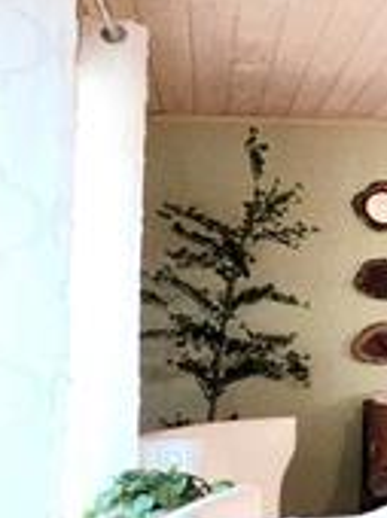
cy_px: 279
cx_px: 899
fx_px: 732
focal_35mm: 49
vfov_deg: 38.9
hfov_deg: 15.9
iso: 125
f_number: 1.9
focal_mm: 2.2
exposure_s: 1/60.2
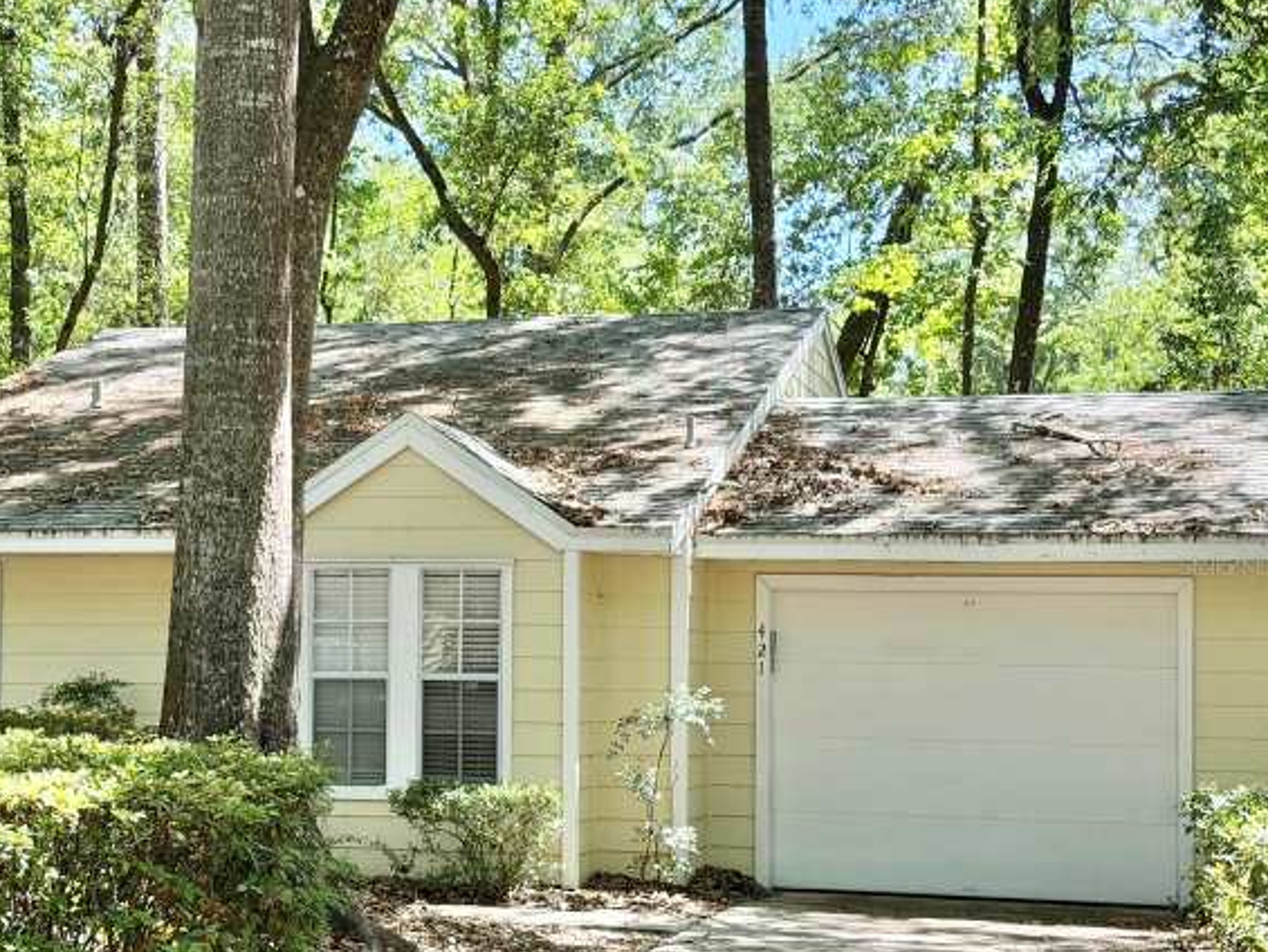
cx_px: 388
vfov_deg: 21.6
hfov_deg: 28.3
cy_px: 566
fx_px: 2491
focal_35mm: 68
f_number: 1.78
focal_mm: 6.76
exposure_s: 1/596
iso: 64
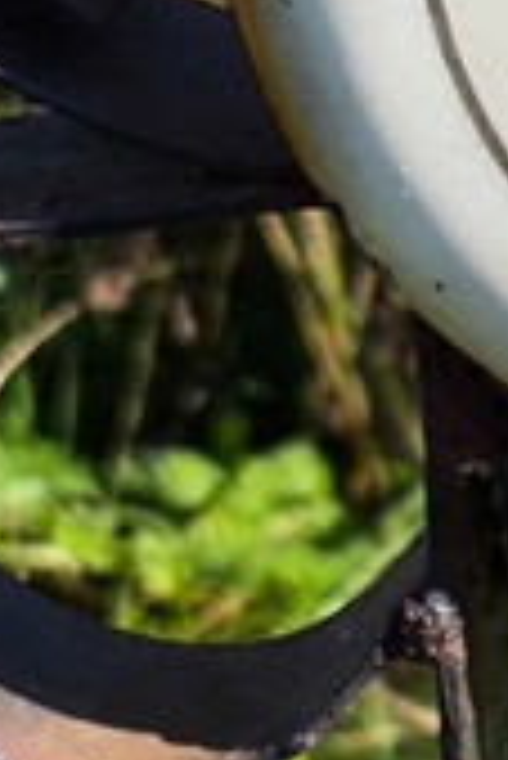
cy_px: 184
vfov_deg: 8.4
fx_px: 5196
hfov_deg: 5.3
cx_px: 1405
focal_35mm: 246
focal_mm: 4.71
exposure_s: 1/676
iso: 50
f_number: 1.7
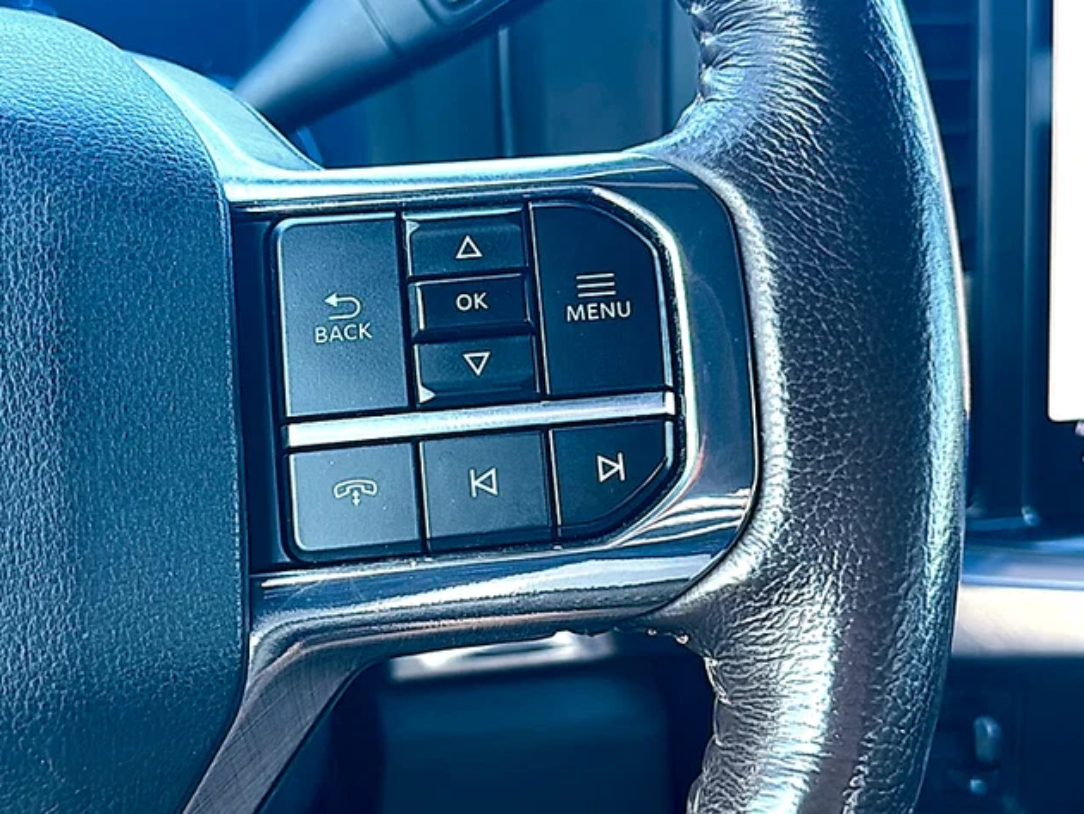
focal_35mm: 40
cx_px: 502
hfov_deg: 46.7
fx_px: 1253
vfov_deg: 36.0
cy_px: 398
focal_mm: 6.86
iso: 80
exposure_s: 1/72
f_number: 1.78
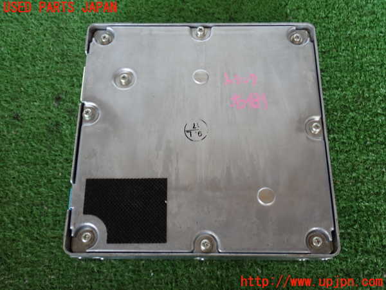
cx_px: 193
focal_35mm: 38
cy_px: 145
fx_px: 424
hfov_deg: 49.0
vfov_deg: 37.7
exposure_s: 1/50
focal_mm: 6.83
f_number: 2.7
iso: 200
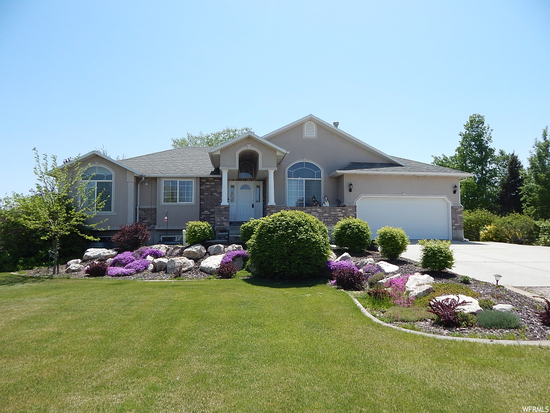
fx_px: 365
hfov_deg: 73.9
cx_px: 275
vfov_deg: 58.9
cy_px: 206
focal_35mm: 23
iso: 125
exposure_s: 1/400
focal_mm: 4
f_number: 6
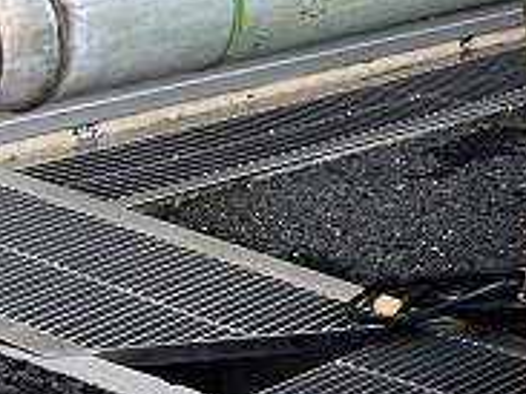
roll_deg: -4.1
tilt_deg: -12.1
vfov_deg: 12.6
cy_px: 30
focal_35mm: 116
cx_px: 1168
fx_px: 1761
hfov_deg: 13.5
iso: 50
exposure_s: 1/597
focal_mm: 5.7
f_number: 1.5
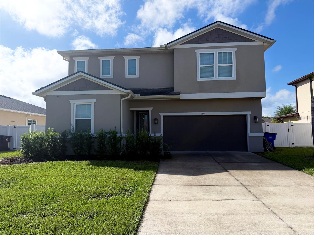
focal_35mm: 24
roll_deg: +0.8
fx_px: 218
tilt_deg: +3.4
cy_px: 118
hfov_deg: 71.6
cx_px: 157
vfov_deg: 56.8
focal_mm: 6.76
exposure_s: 1/7353
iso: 100
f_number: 1.78
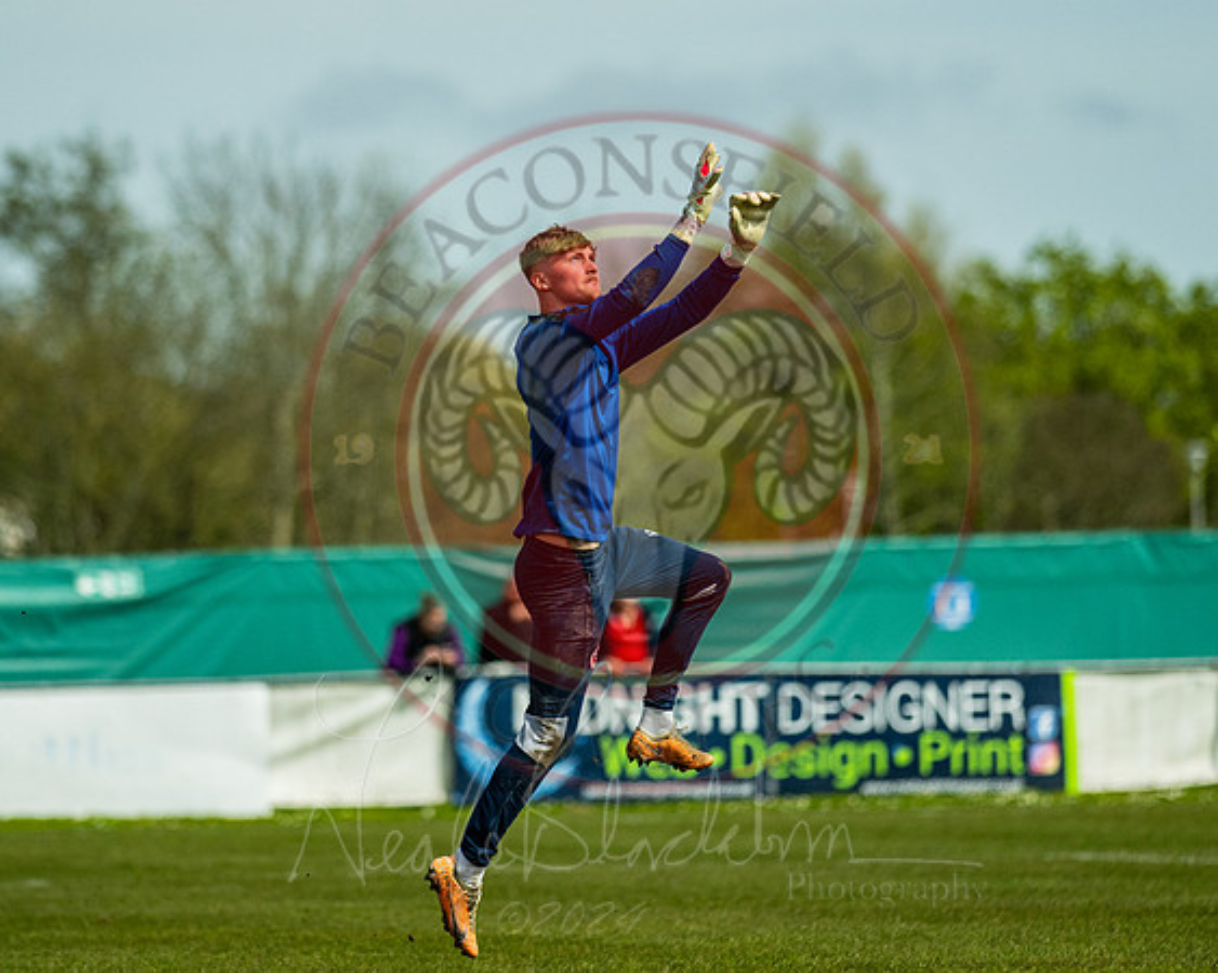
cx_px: 542
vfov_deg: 6.1
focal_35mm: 252
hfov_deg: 7.7
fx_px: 9076
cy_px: 446
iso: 400
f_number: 1.8
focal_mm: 135
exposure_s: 1/32000
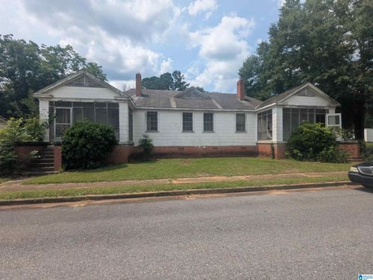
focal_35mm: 16
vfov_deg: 78.2
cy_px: 140
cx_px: 186
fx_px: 173
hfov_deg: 94.4
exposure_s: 1/2203
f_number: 2.2
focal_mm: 2.35
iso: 54
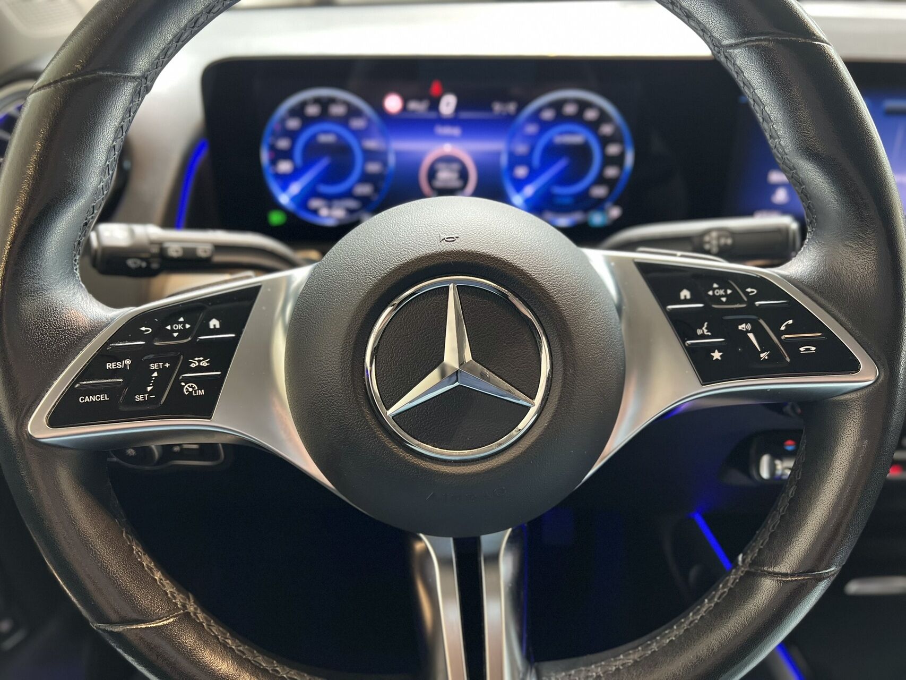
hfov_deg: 67.3
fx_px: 680
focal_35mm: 26
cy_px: 340
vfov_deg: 53.1
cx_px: 453
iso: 160
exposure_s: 1/60
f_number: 1.5
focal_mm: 5.7
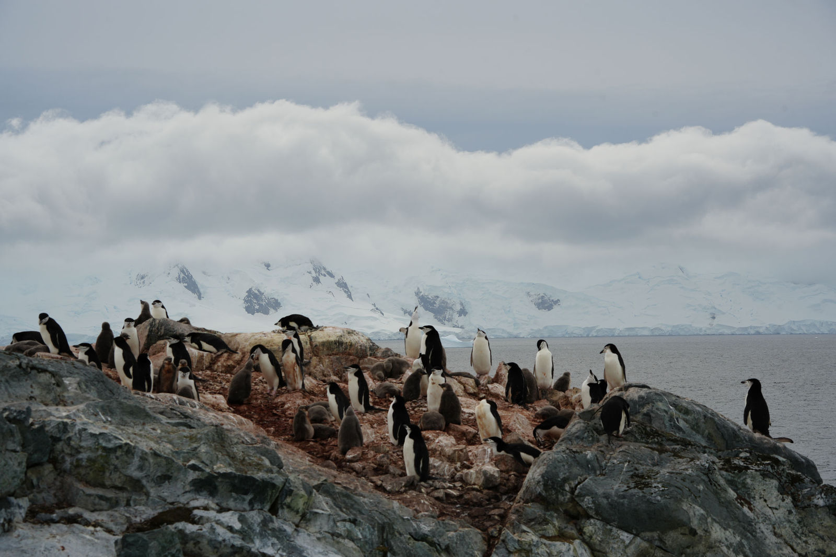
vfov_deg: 12.7
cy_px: 278
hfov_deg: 18.9
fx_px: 2507
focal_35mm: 108
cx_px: 418
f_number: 11
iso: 100
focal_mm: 108
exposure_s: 1/250
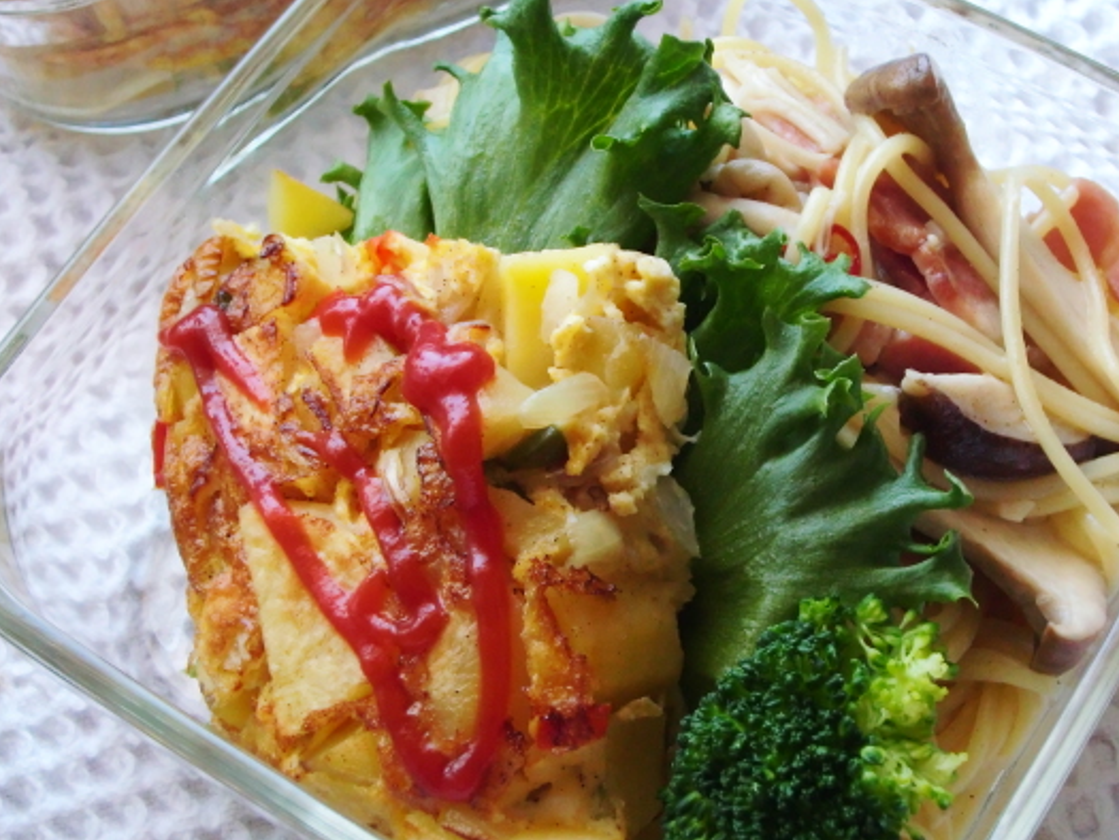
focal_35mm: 67
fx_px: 2166
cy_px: 441
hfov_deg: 28.9
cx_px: 663
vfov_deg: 21.9
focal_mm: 9.8
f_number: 3.6
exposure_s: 1/125
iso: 400
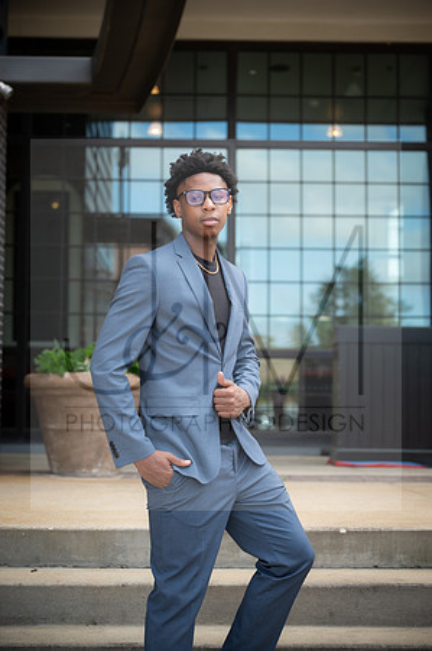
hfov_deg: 23.3
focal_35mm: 58
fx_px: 1046
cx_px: 216
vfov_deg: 34.5
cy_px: 326
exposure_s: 1/250
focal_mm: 58
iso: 125
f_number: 2.8
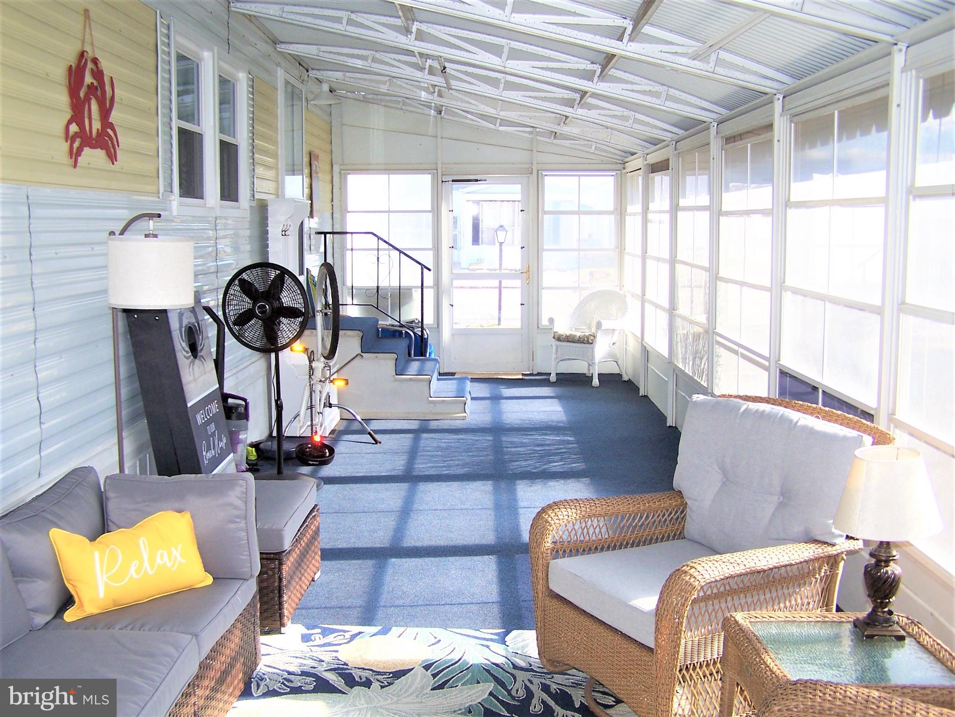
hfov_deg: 49.0
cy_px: 358
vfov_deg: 37.7
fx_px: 1049
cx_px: 478
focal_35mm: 38
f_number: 2.8
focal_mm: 6.3
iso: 80
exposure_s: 1/250
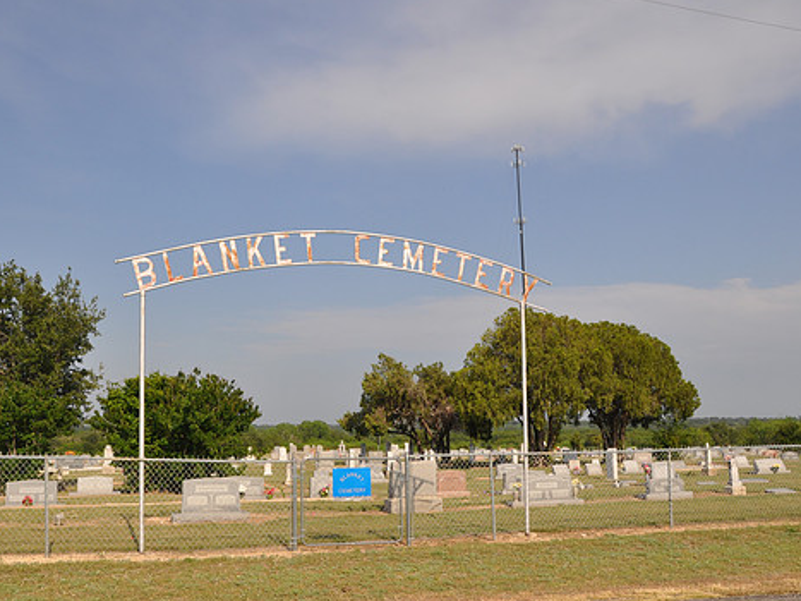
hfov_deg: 49.3
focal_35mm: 38
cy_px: 307
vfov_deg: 38.1
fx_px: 870
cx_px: 350
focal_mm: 21
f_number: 13
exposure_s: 1/160
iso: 200
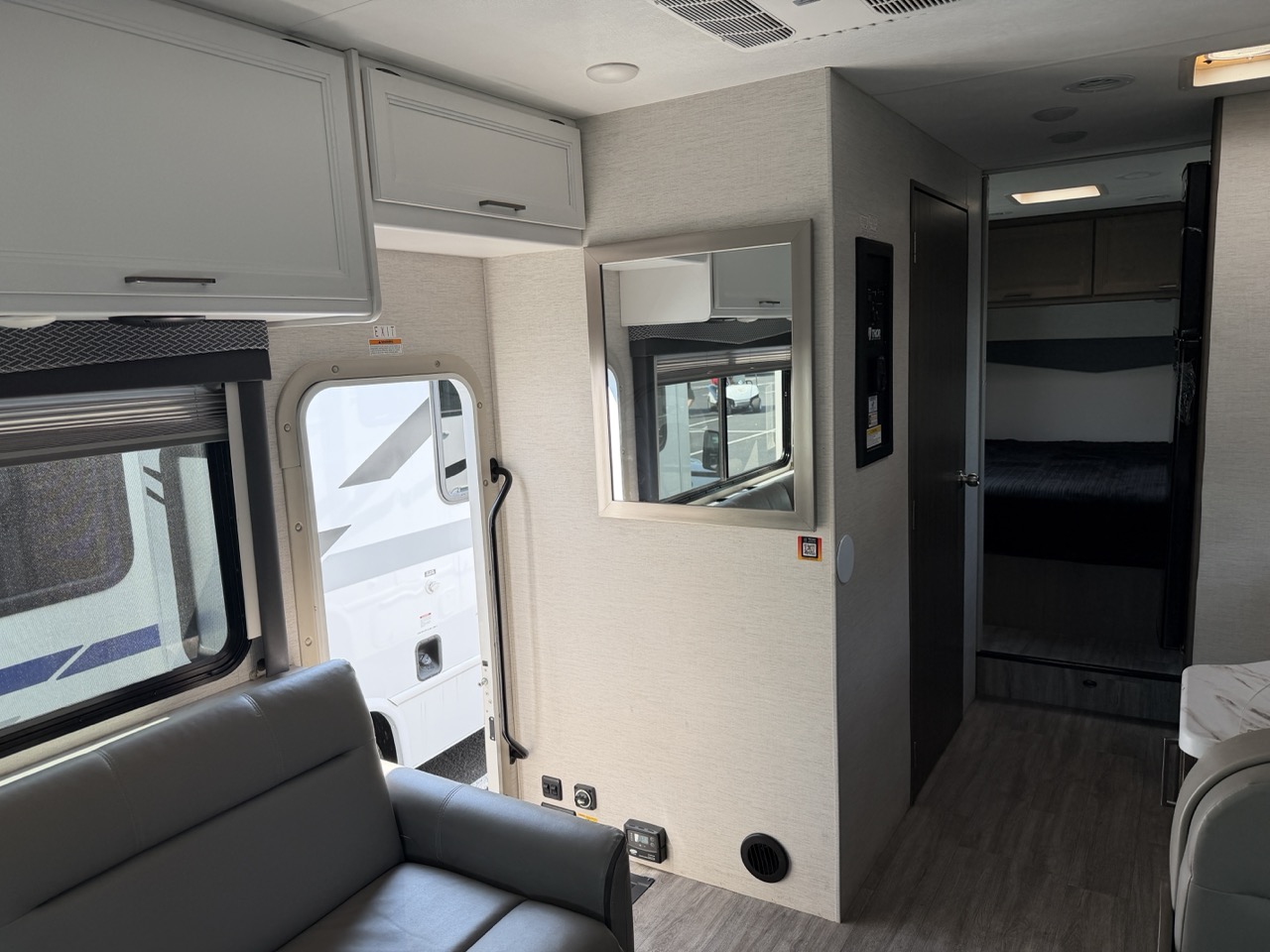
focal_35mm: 24
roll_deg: +4.0
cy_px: 476
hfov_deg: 71.6
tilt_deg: -12.0
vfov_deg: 56.8
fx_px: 881
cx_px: 635
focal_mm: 6.76
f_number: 1.78
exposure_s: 1/410
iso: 100
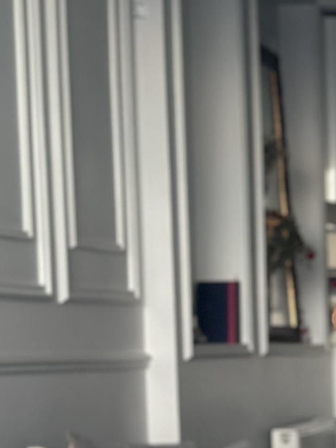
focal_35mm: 201
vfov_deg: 9.7
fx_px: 2602
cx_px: 553
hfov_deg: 7.2
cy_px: 528
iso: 125
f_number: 1.78
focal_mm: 6.86
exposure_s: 1/60
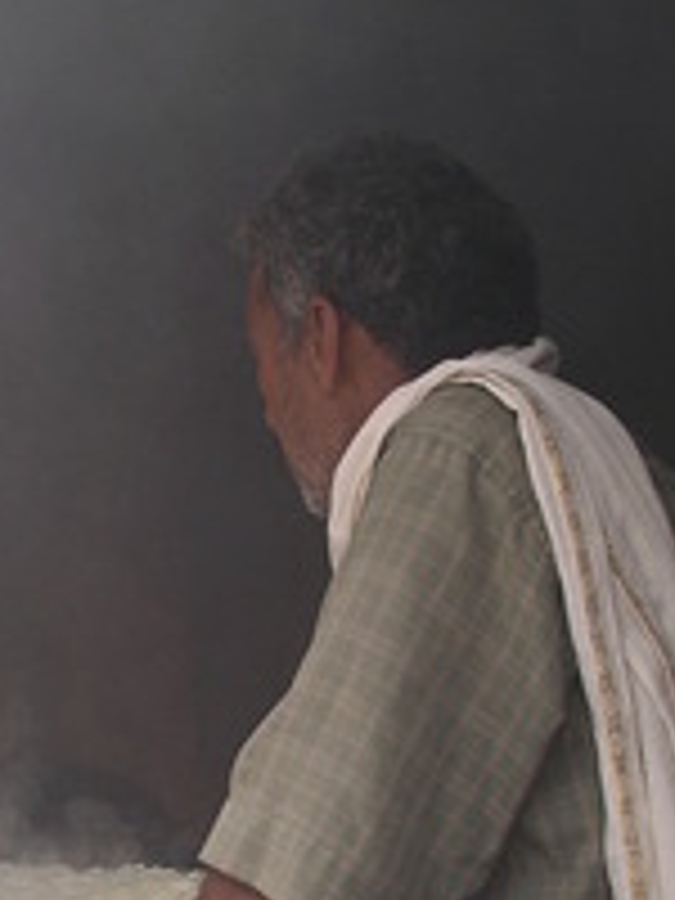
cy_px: 832
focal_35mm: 96
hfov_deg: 15.3
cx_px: 126
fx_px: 2496
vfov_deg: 20.0
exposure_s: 1/72
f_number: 2.8
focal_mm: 7.8
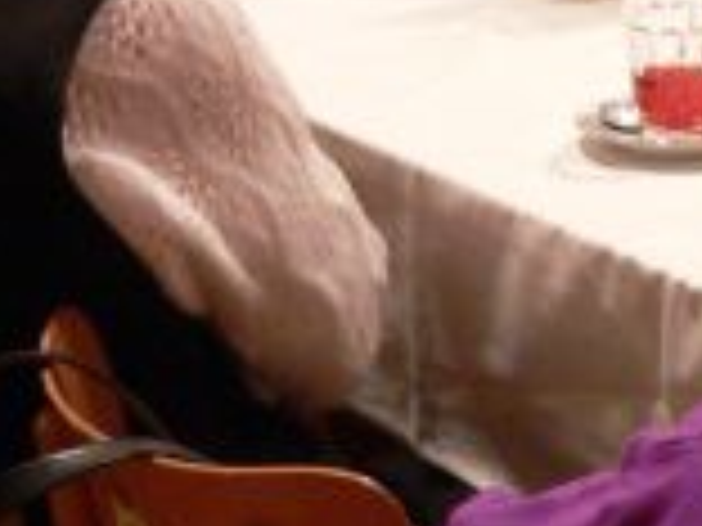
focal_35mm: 238
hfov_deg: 8.1
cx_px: 1125
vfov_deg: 6.1
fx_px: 4827
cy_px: -355
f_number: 2.8
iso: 200
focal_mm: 9.7
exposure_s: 1/5
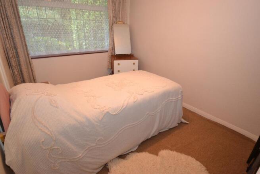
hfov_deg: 90.0
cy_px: 87
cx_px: 130
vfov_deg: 67.4
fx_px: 130
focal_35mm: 18
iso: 1600
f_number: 3.8
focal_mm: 12
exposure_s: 1/60
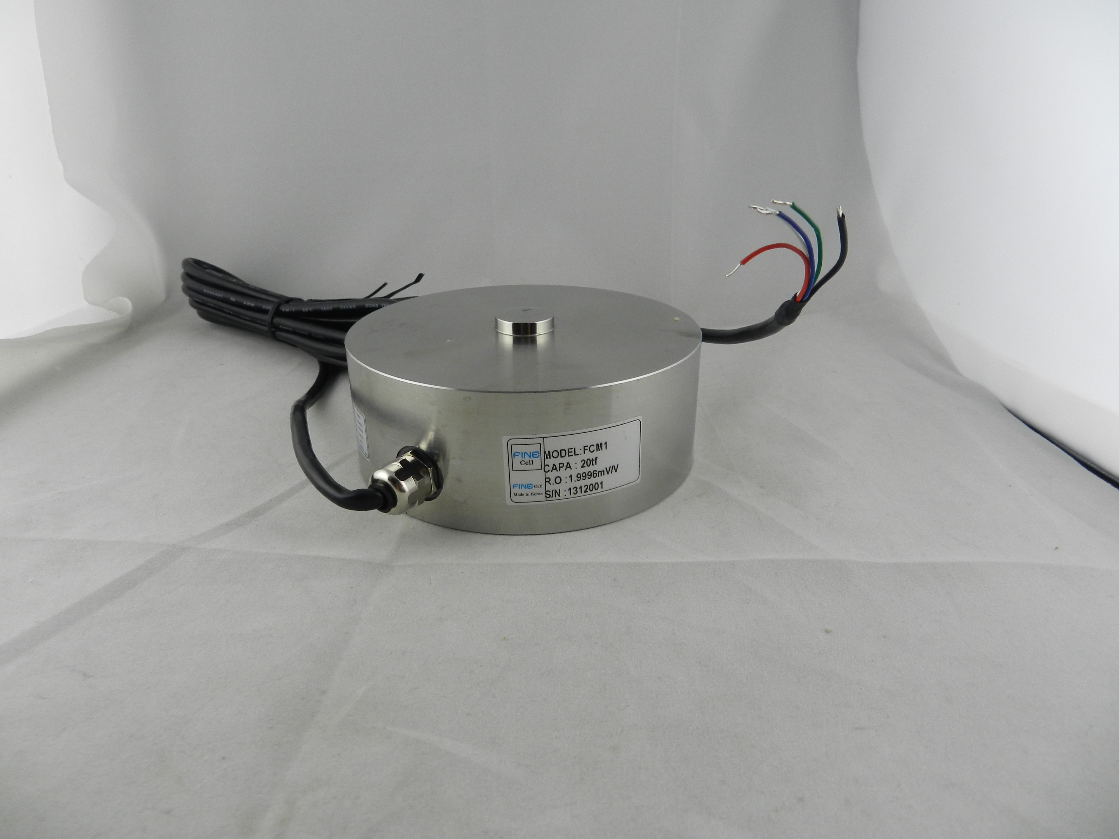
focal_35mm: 23
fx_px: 744
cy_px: 420
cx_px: 560
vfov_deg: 58.9
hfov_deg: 73.9
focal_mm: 4
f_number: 3.4
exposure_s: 1/160
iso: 160
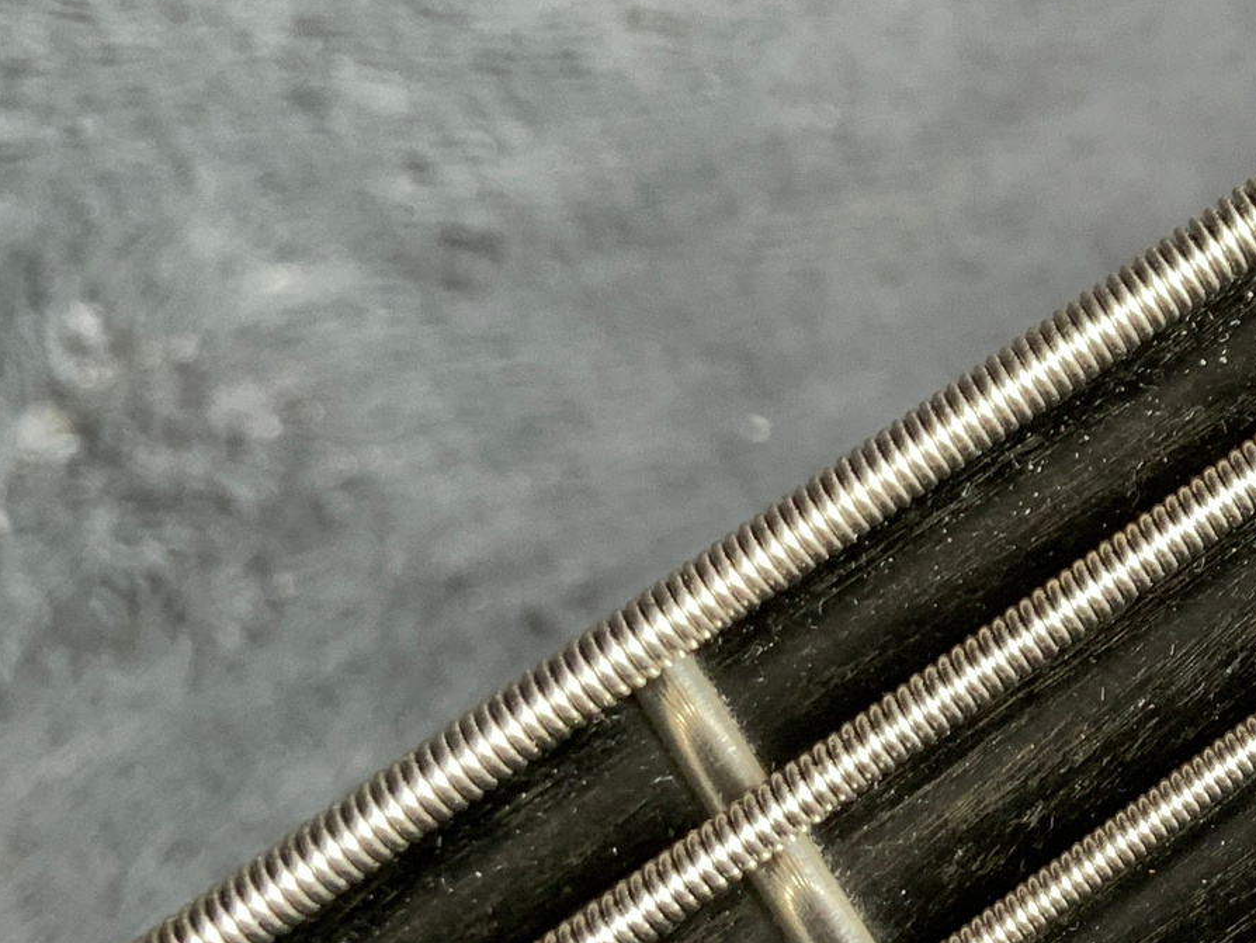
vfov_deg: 17.8
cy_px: 507
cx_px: 1704
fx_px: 3012
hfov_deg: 21.0
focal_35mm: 83
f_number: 1.8
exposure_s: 1/78
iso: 64
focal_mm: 3
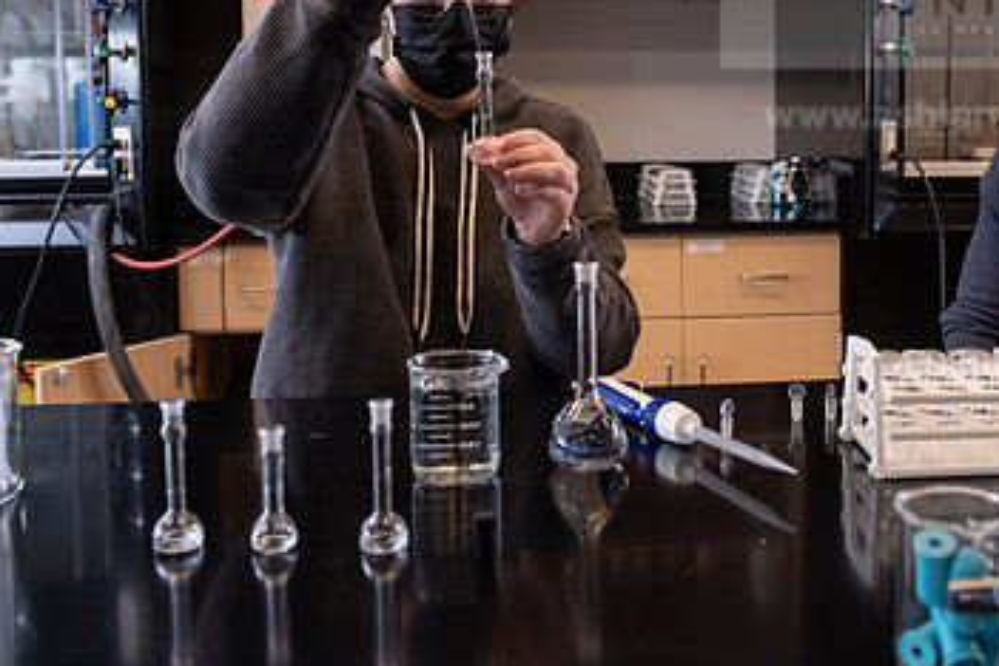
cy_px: 175
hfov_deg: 45.0
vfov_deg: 30.7
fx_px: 1193
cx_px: 635
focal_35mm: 43
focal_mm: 26
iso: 800
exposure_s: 1/200
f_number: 4
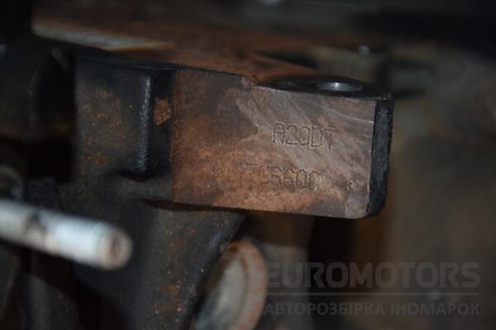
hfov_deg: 13.0
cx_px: 248
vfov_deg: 8.7
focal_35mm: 158
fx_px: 2170
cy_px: 165
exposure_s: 1/60
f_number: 5.6
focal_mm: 105
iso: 800
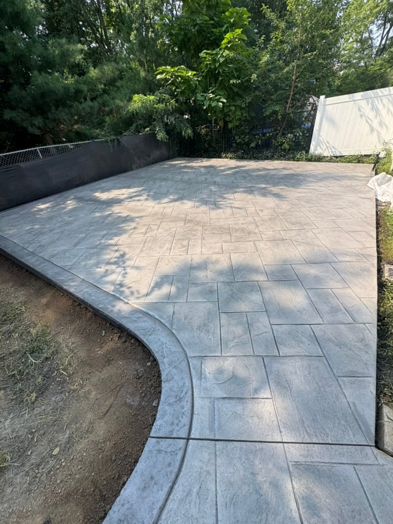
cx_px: 196
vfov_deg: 102.1
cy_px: 262
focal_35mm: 14
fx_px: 212
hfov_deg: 85.7
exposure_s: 1/796
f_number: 2.2
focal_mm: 2.22
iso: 40
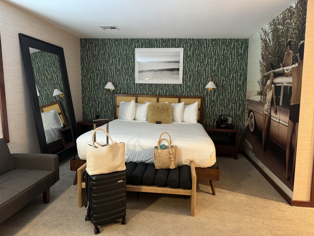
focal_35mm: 24
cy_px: 118
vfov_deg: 56.8
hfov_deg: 71.6
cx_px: 157
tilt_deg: -7.6
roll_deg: +0.9
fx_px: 218
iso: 640
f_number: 1.78
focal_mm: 6.76
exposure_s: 1/40
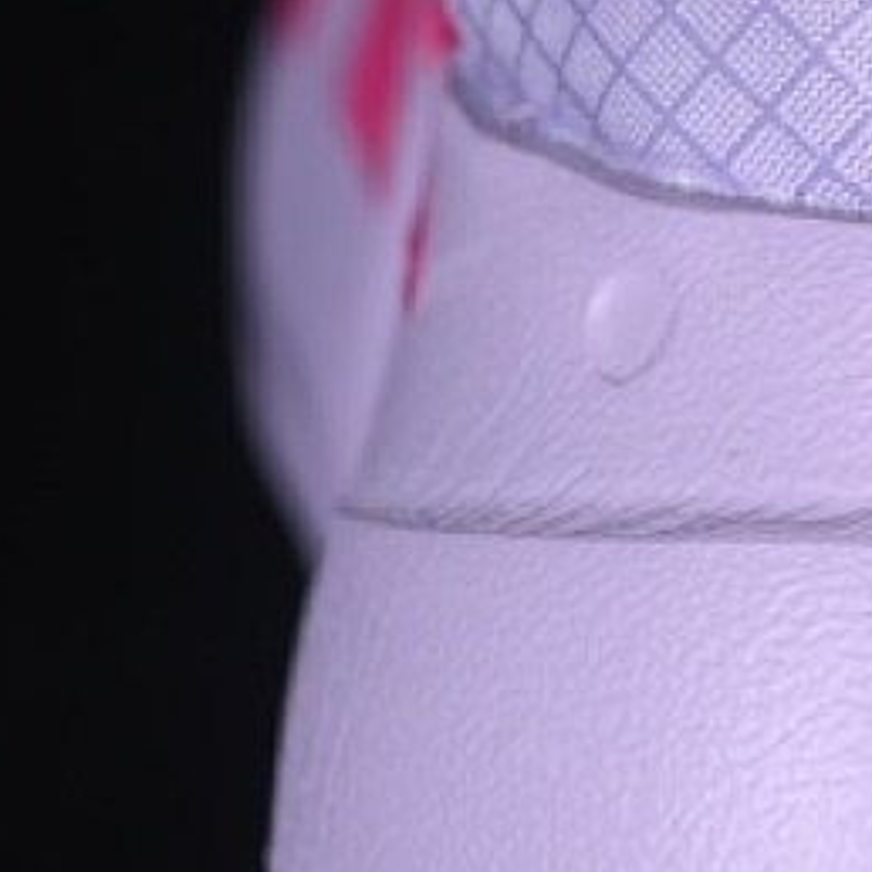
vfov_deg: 6.5
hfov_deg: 6.5
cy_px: -176
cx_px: 1237
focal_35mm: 267
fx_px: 7609
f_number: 7.1
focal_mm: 50
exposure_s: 1/80
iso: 160
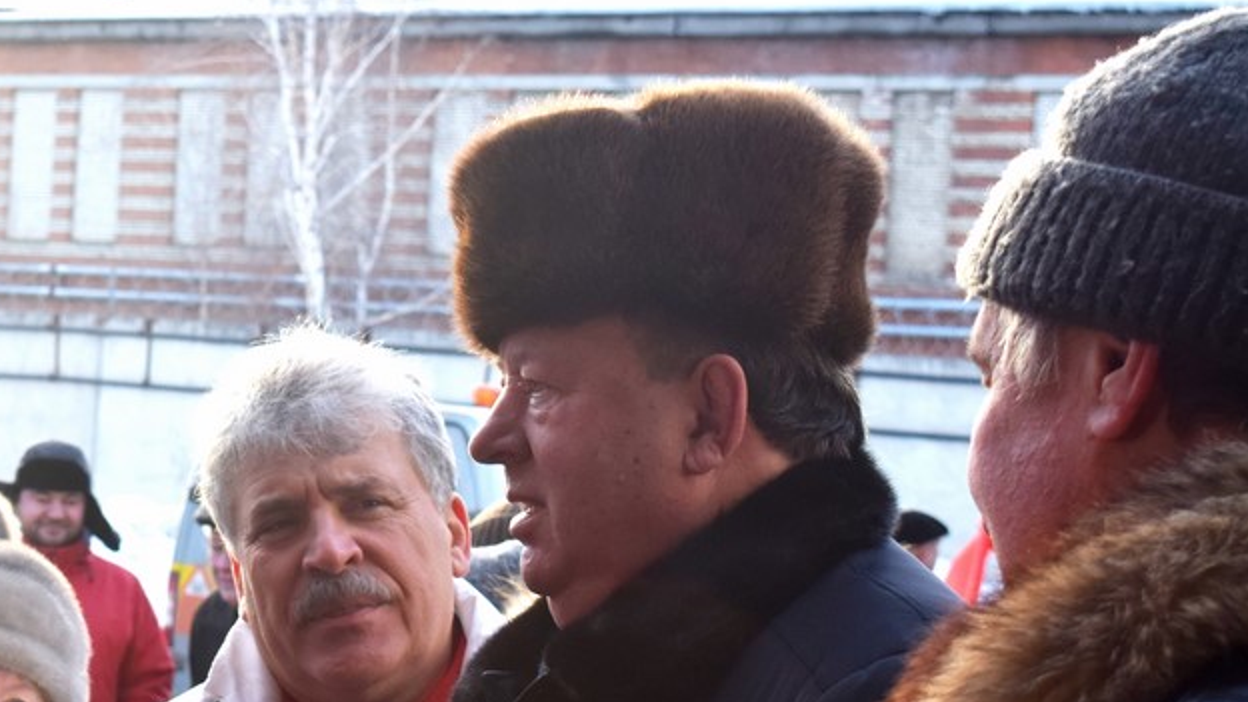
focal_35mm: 116
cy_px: 390
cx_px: 102
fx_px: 3839
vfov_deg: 10.4
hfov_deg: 18.1
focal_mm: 40
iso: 280
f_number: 8
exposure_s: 1/250
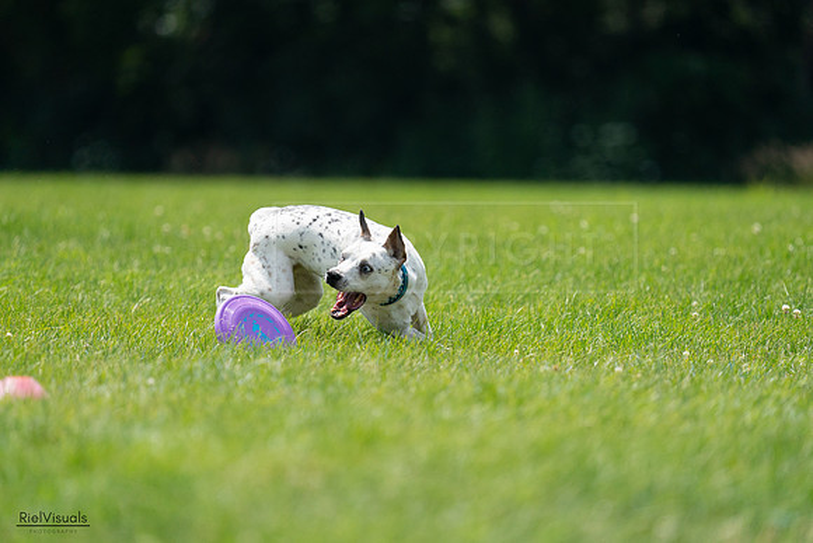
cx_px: 406
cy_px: 272
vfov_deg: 2.8
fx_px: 11294
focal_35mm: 500
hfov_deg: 4.1
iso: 1000
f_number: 6.3
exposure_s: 1/4000
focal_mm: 500
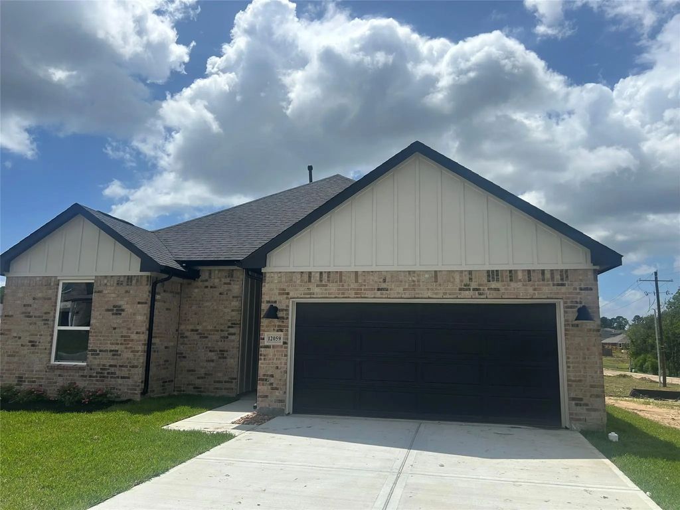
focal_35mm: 26
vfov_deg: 53.1
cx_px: 340
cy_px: 255
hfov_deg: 67.3
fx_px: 511
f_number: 1.5
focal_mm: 5.7
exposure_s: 1/10309
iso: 50
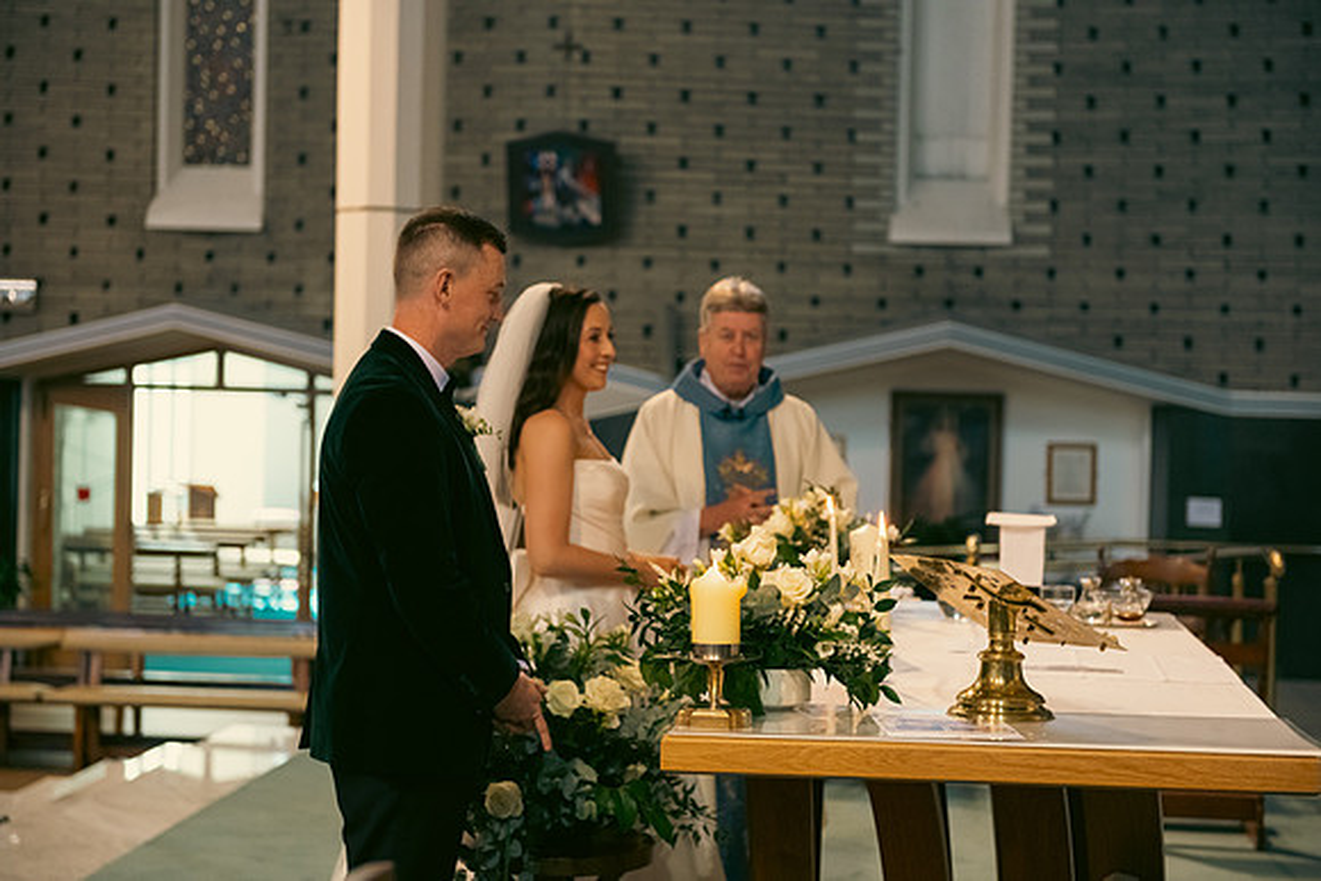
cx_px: 660
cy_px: 440
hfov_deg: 28.8
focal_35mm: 70
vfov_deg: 19.5
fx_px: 2569
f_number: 3.5
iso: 1000
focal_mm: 70
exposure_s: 1/160
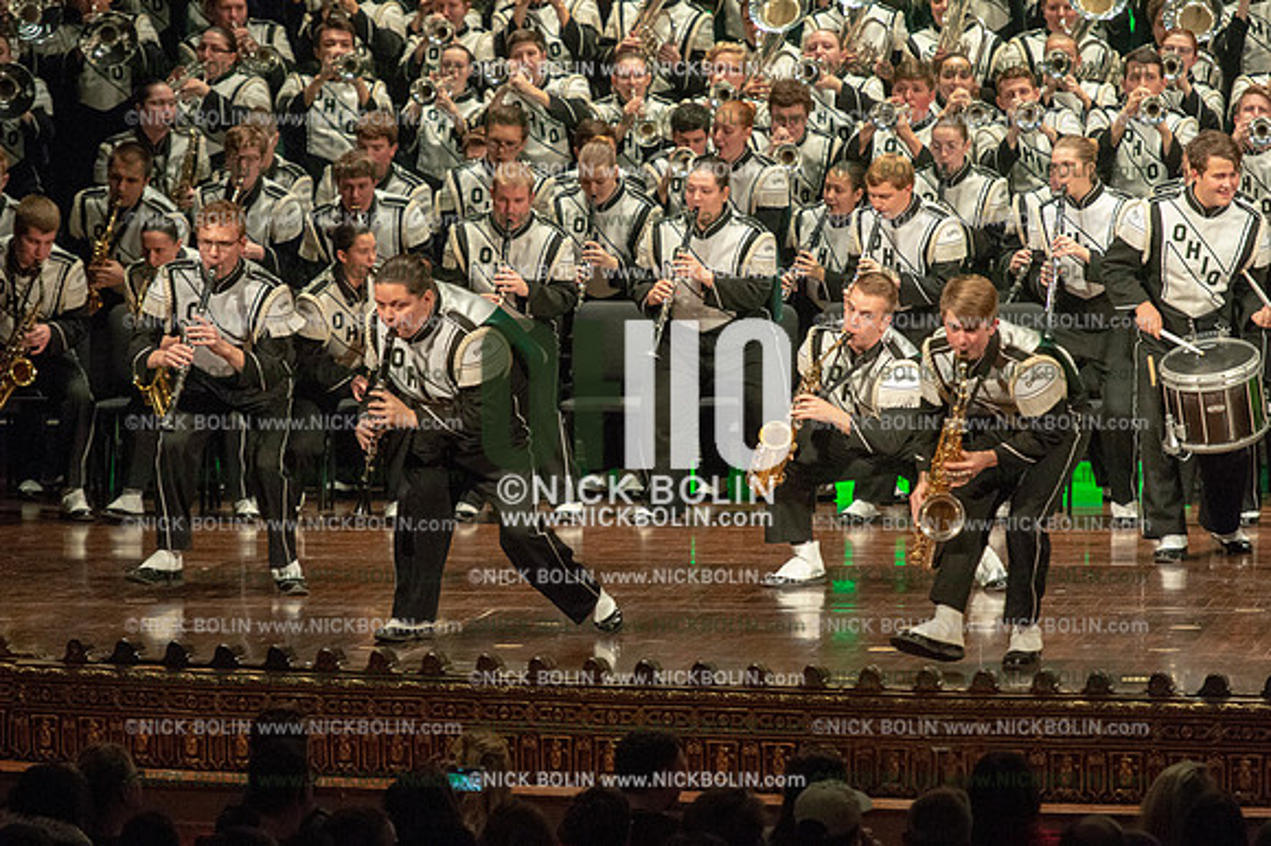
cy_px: 423
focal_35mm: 230
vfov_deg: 6.0
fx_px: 8115
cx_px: 636
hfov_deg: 9.0
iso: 8000
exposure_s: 1/320
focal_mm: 230
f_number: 5.6
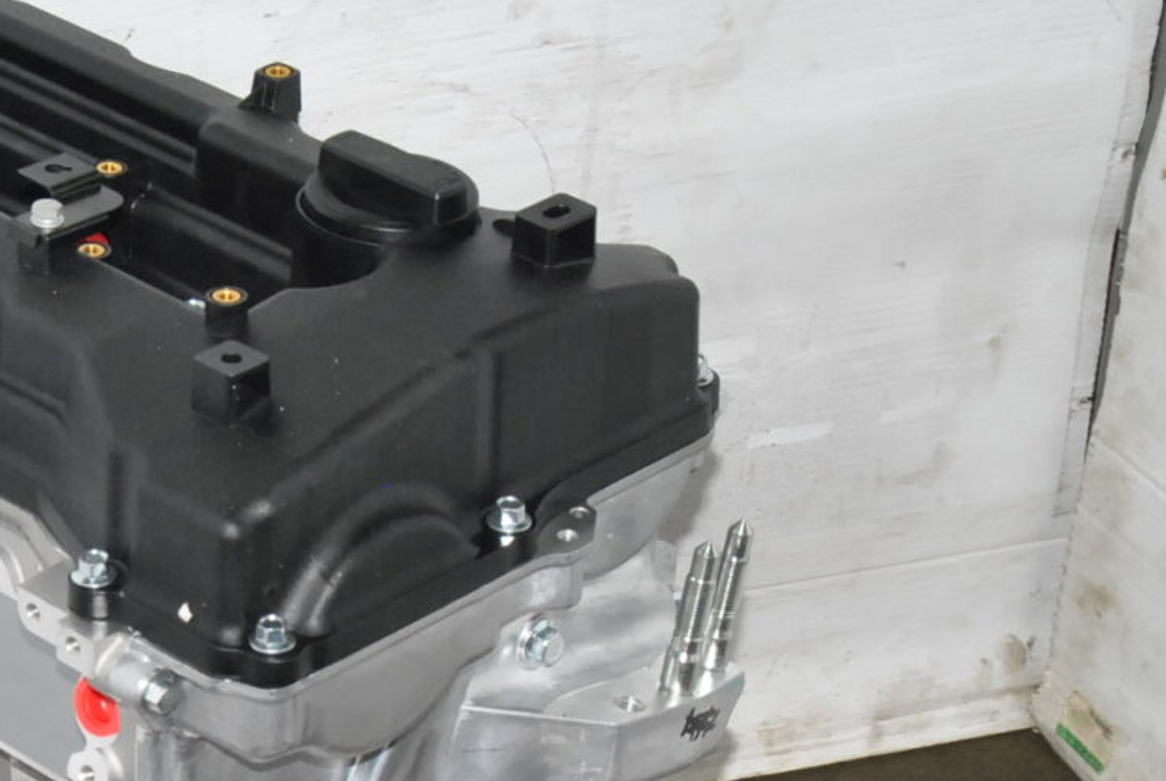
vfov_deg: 10.1
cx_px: 116
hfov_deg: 15.0
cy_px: 752
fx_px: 4378
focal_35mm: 135
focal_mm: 42
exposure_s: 1/200
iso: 800
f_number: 16
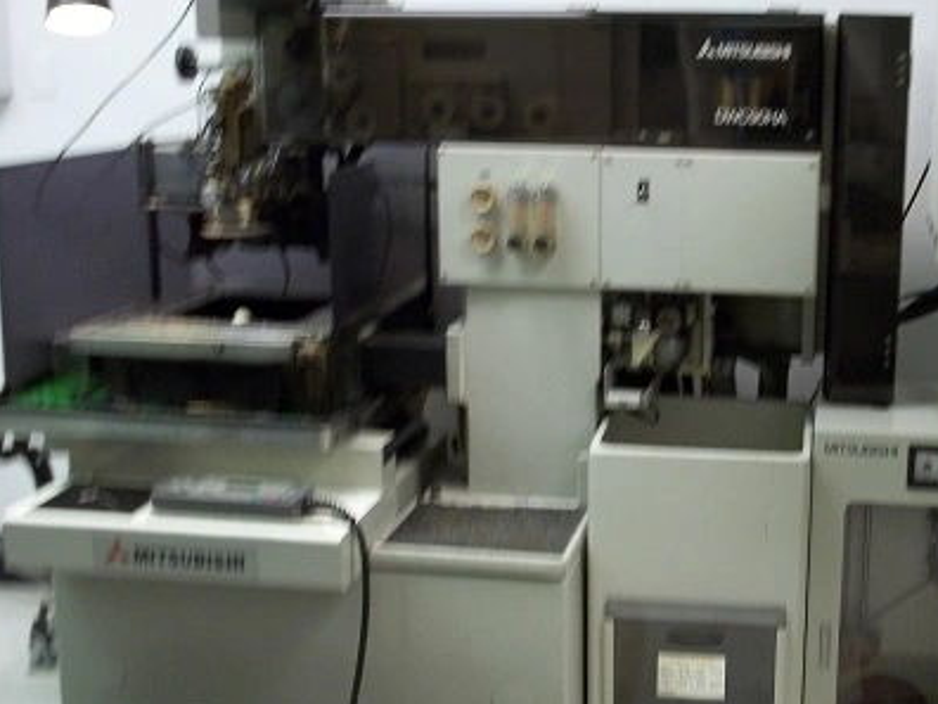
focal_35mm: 50
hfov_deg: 37.4
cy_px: 299
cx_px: 689
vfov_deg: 29.1
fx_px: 1355
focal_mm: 5.9
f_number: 3.3
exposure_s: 1/20
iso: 160
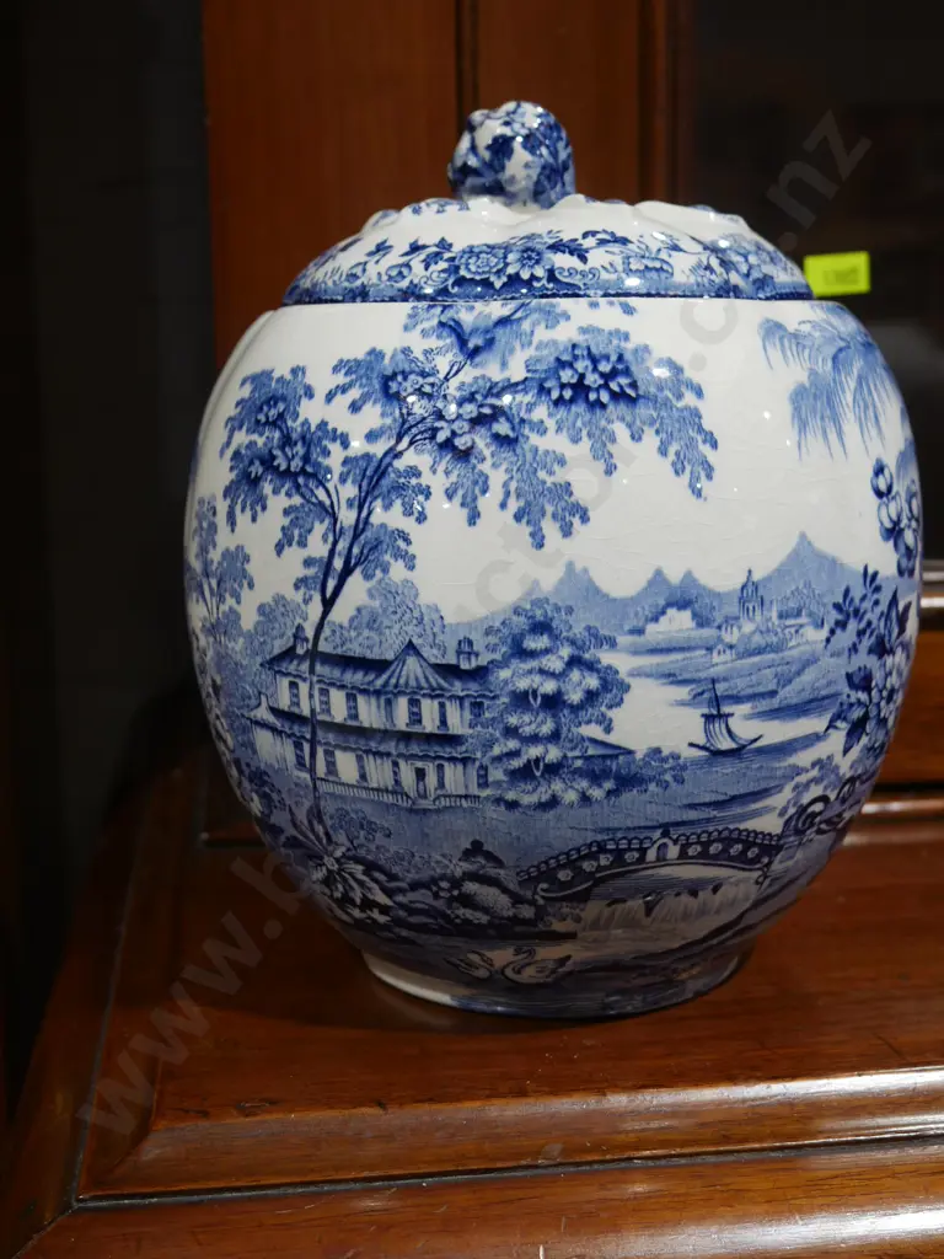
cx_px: 472
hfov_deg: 30.3
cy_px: 630
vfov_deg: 39.7
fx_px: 1745
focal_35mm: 48
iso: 500
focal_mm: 24
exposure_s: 1/60
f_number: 5.2
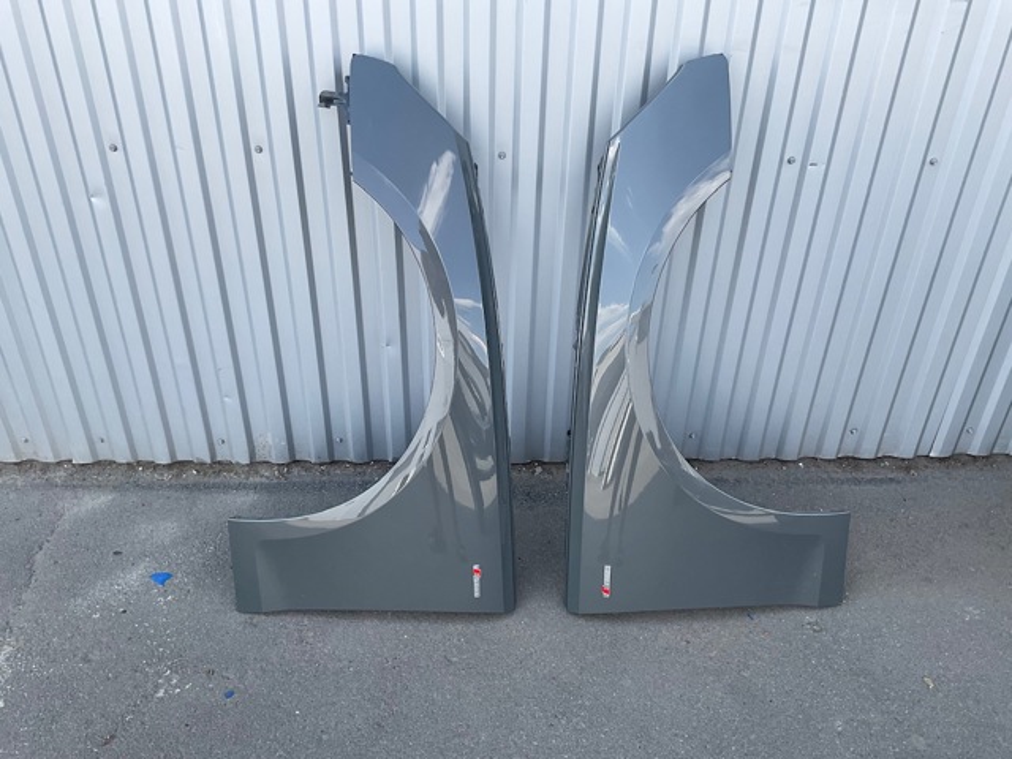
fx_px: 848
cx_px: 506
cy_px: 380
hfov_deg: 61.7
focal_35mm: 29
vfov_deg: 48.2
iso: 16
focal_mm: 3
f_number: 1.8
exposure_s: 1/391
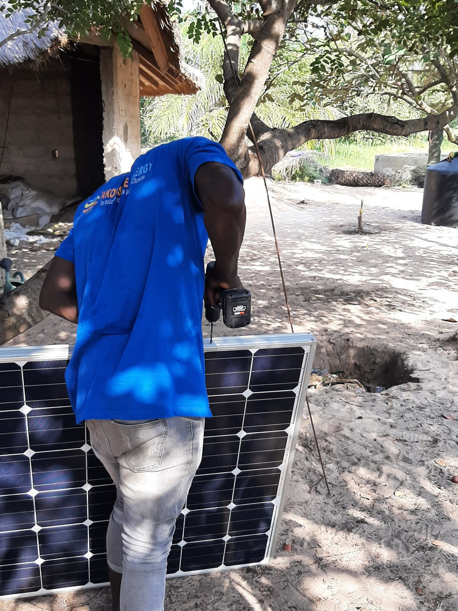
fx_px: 618
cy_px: 362
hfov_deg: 40.6
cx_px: 200
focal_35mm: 35
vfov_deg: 52.3
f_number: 1.7
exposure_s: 1/430
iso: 40
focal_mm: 3.93
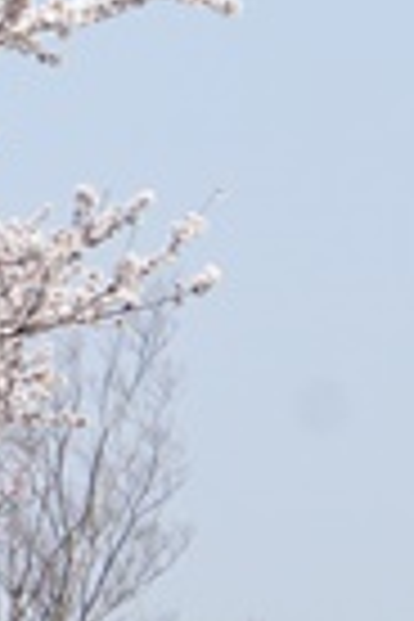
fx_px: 5796
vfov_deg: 6.1
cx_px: -1768
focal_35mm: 336
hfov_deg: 3.7
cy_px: -128
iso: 100
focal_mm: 30
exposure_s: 1/125
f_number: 11
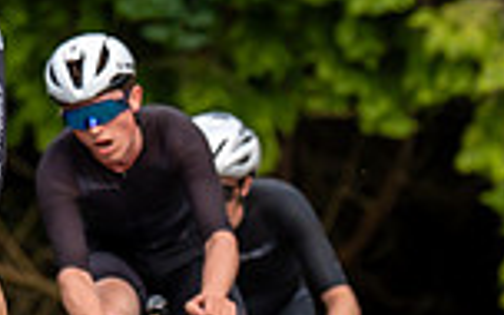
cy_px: -76
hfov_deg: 2.7
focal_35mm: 785
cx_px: -221
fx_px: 10782
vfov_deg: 1.7
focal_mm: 126
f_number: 4
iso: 400
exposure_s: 1/800
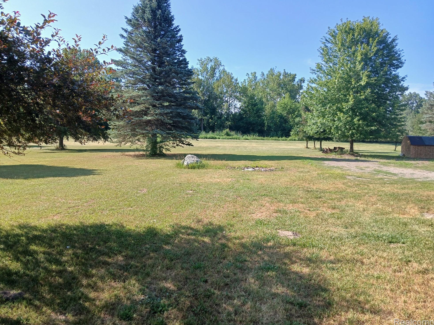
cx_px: 212
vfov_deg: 51.4
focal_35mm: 27
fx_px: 339
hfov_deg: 65.3
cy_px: 160
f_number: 1.8
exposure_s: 1/349
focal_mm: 3.98
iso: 20
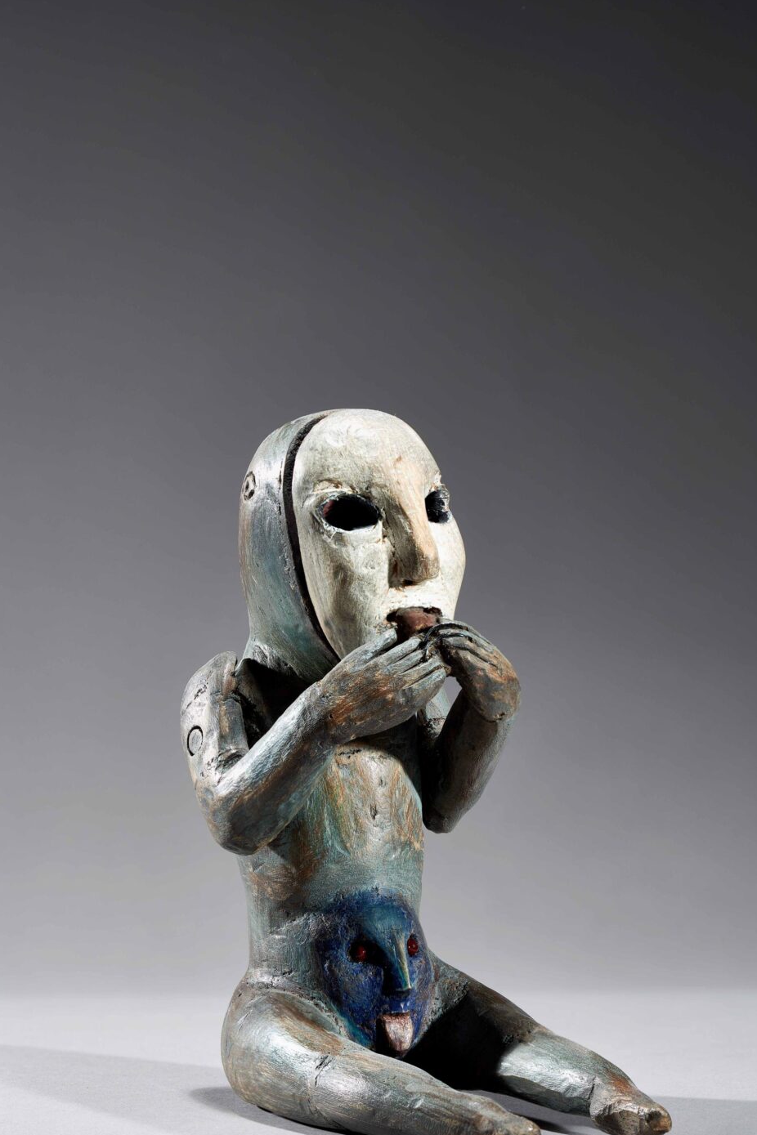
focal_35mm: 94
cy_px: 624
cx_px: 402
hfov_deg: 14.6
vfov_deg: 21.7
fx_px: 2965
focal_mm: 85
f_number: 11
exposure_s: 1/125
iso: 40
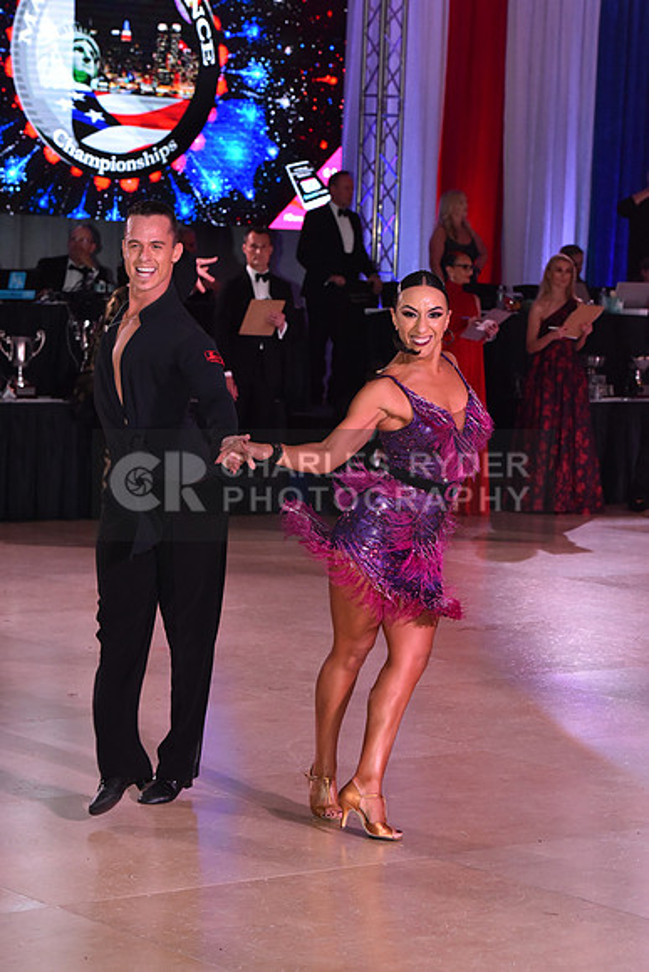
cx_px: 324
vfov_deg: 18.6
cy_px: 486
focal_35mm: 110
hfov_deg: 12.5
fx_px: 2973
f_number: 7.1
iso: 2500
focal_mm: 110
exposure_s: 1/320
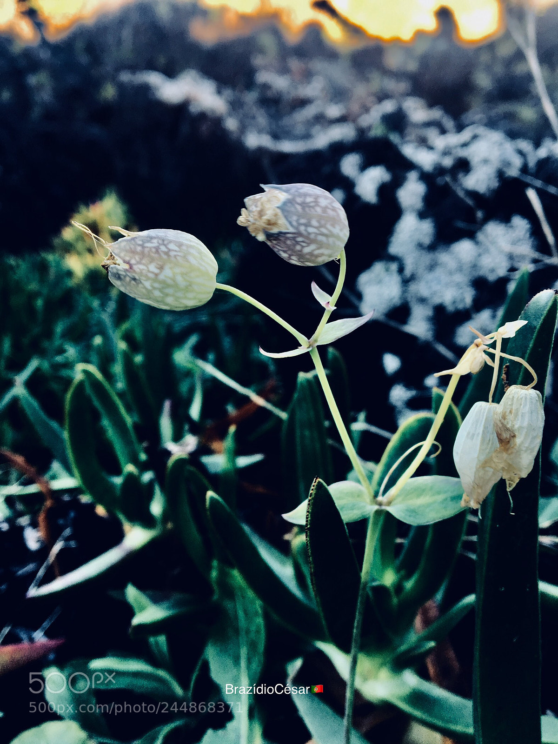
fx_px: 623
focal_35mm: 29
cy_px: 372
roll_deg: -6.9
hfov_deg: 48.2
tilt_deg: -41.4
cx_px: 279
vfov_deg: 61.7
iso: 25
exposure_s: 1/100
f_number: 2.2
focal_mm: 4.15
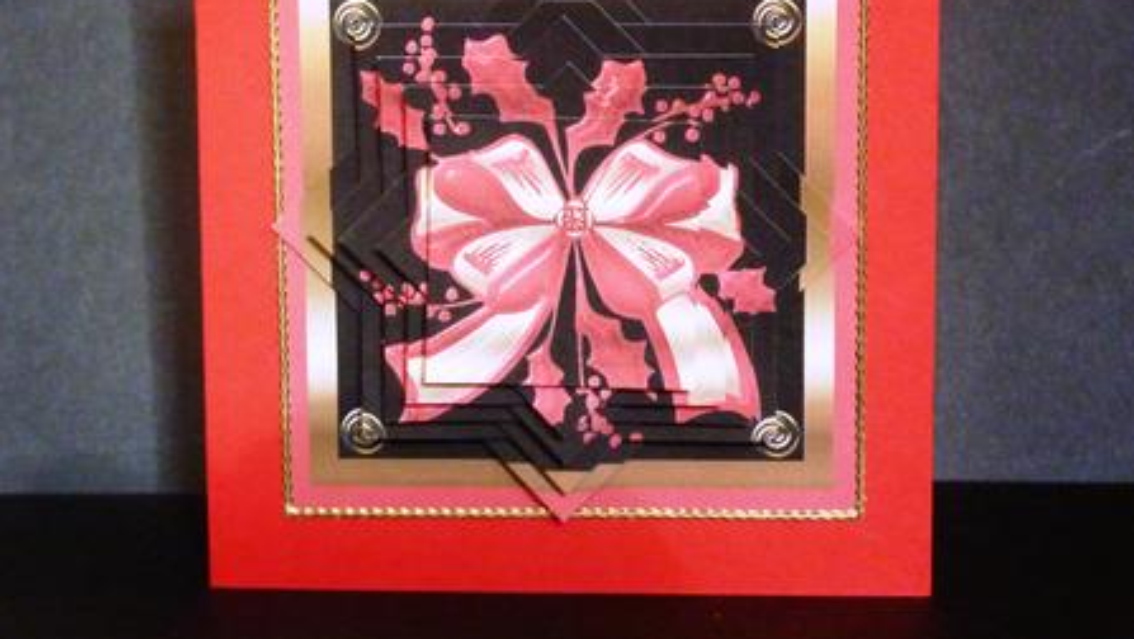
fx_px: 2738
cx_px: 566
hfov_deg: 23.4
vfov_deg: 13.3
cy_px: 213
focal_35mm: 91
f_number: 4.2
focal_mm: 13.7
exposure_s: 1/40
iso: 800
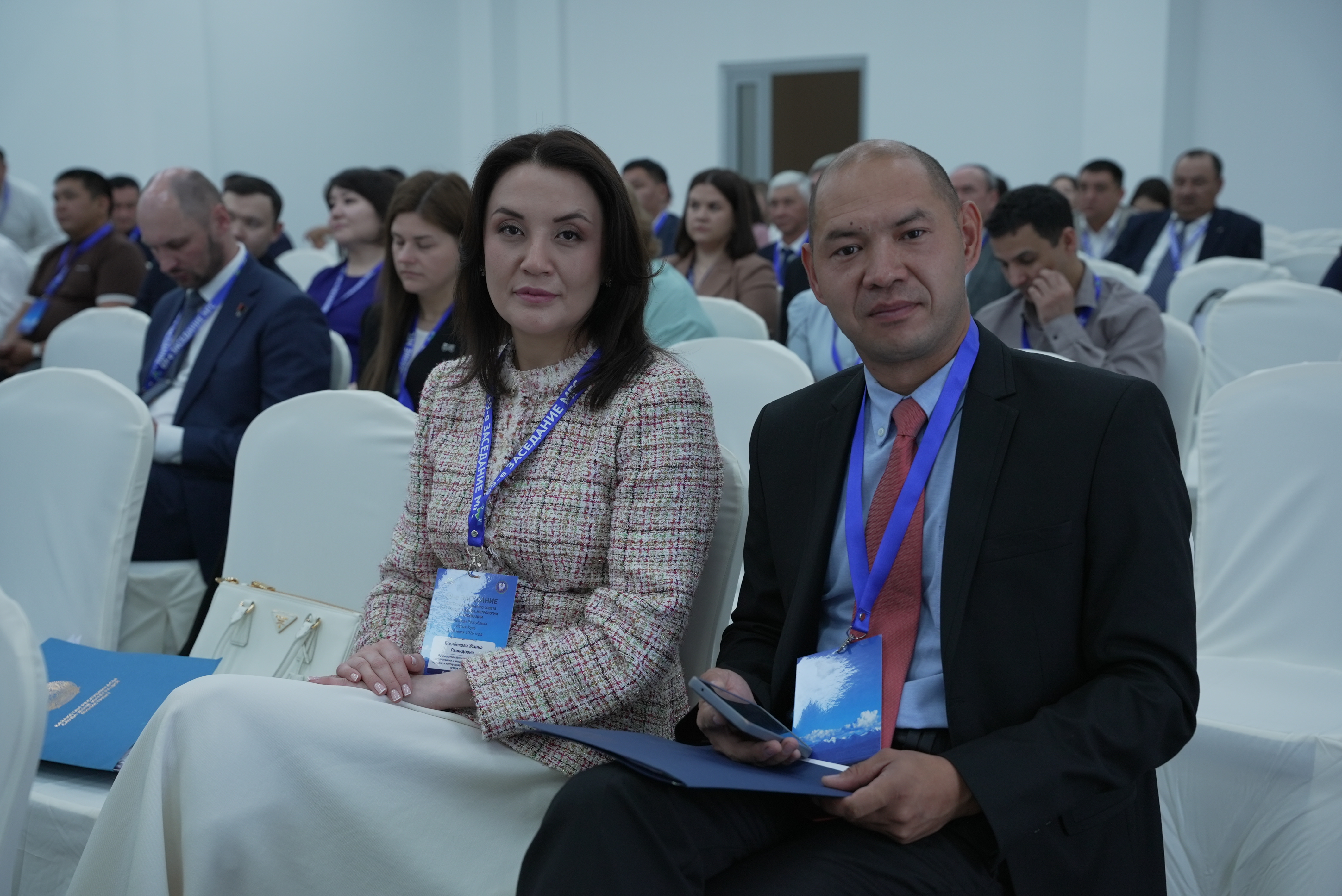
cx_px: 671
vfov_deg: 27.3
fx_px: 1846
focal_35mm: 50
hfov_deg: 39.9
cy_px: 448
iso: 640
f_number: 4.5
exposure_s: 1/320
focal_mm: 49.5
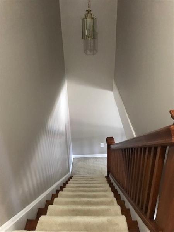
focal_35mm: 28
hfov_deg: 49.7
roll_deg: +2.5
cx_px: 87
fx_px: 188
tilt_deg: -27.3
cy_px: 116
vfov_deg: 63.4
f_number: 1.8
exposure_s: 1/6
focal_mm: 3.99
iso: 100
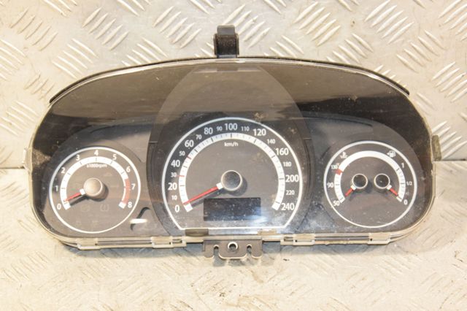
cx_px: 234
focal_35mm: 72
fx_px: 933
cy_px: 156
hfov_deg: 28.1
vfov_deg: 18.9
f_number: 5.6
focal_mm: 48
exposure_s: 1/125
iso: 1600
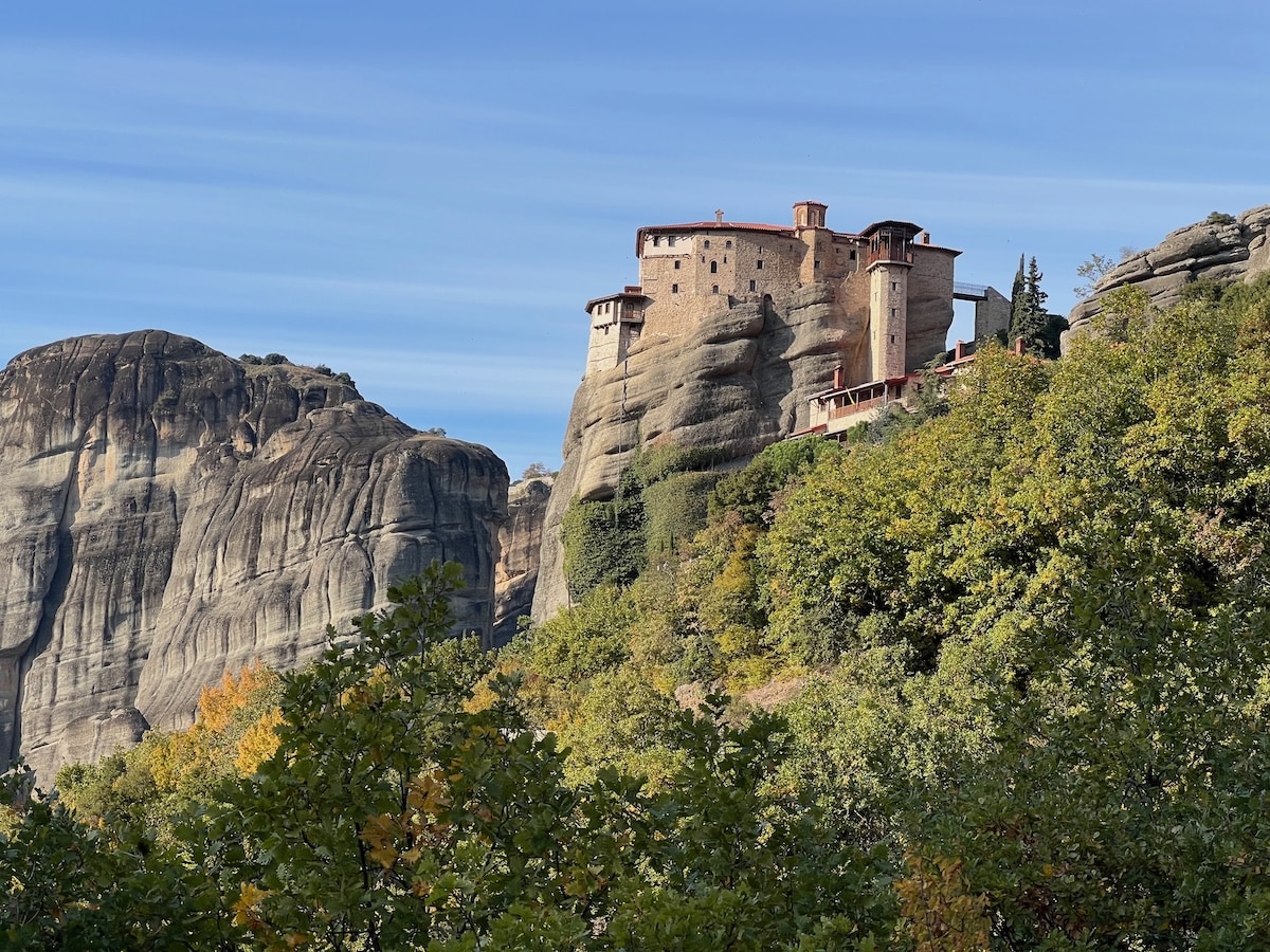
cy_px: 476
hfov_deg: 25.3
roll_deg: -1.9
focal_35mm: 77
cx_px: 635
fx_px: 2825
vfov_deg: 19.1
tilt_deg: +10.1
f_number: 2.8
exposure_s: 1/488
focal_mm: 9
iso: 32
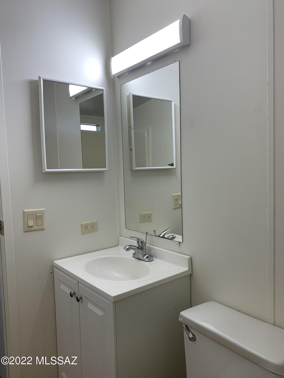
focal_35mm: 26
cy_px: 189
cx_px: 142
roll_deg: +1.6
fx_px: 284
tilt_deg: -2.8
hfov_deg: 53.1
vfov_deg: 67.3
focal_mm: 4.25
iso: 50
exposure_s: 1/120
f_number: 1.8
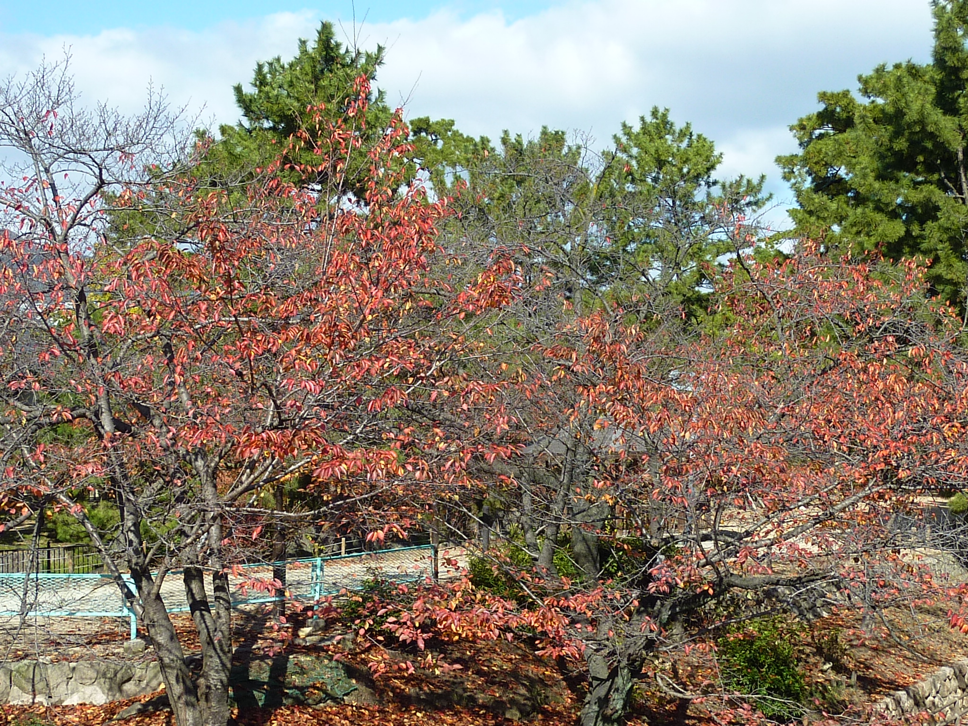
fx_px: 1762
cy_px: 363
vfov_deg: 23.3
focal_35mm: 63
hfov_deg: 30.7
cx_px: 484
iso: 80
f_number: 4
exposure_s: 1/500
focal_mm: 5.7
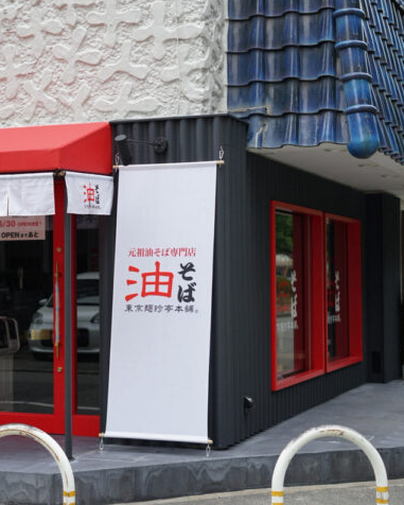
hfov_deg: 21.4
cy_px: 251
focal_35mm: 71
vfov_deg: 26.8
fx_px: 1061
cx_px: 121
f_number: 2.5
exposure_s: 1/320
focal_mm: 50
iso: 100
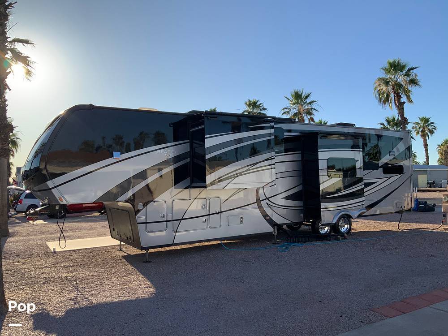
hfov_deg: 61.7
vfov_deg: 48.2
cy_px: 168
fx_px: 375
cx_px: 224
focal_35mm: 29
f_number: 1.8
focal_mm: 3
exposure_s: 1/1912
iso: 16
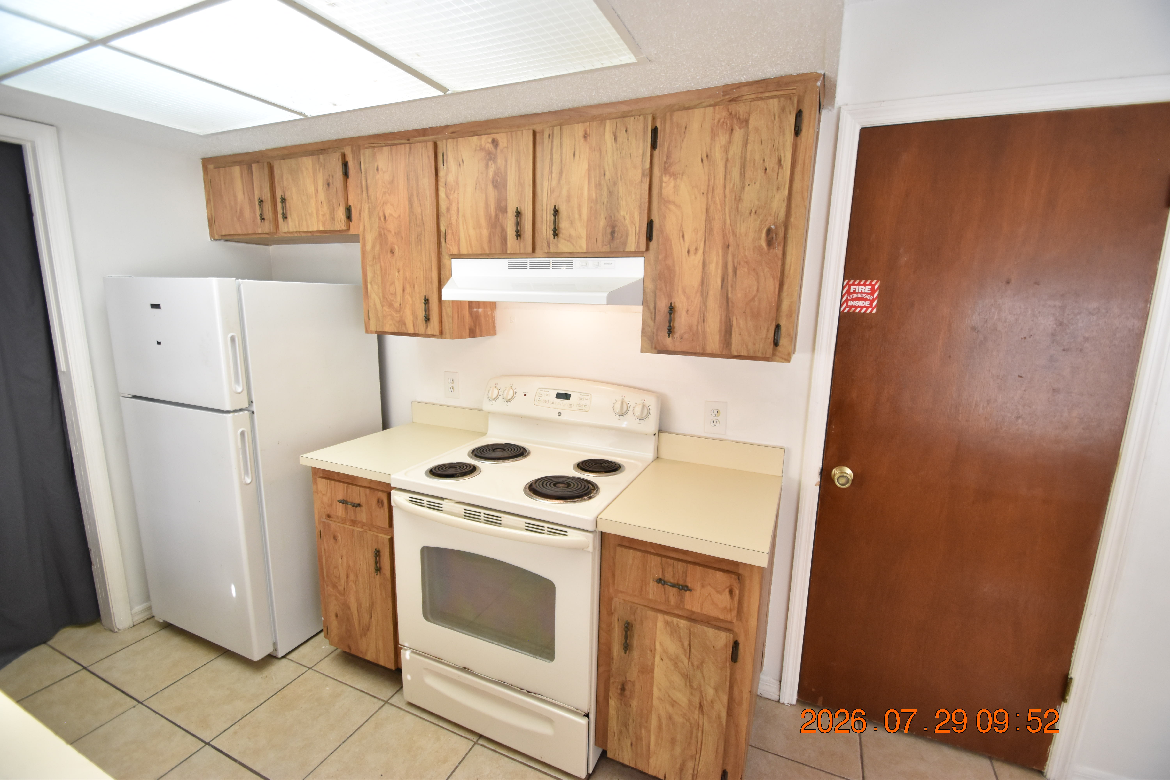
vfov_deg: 77.3
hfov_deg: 100.4
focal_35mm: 15
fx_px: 487
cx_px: 585
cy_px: 390
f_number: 3.5
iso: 800
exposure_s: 1/180
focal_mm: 10
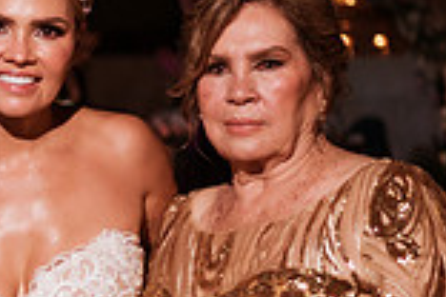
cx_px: -172
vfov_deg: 10.5
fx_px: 1610
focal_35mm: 130
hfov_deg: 14.9
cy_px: 217
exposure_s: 1/250
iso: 1000
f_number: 1.8
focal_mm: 35
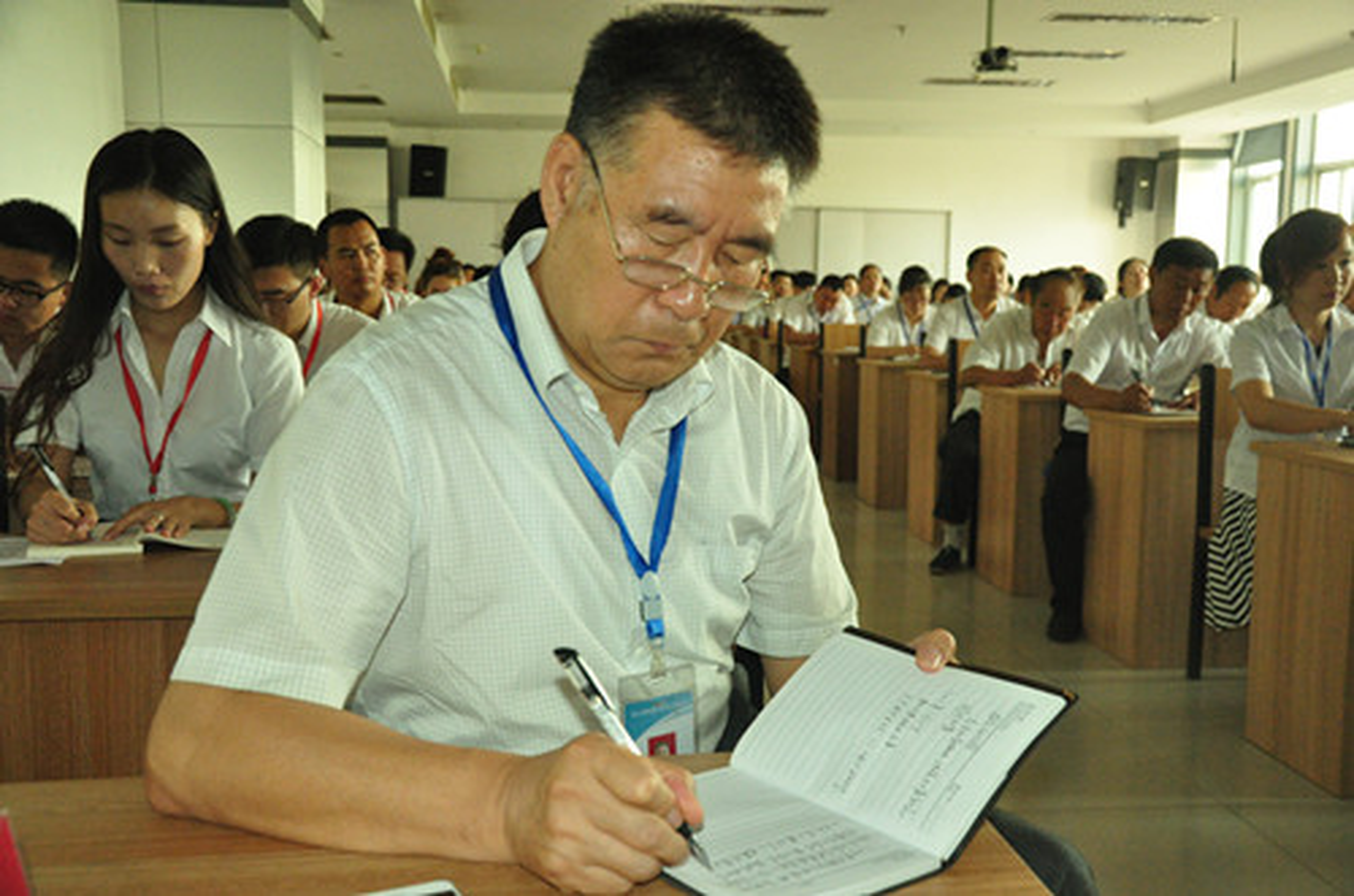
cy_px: 448
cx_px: 677
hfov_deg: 51.4
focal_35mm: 38
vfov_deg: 35.3
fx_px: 1407
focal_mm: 25
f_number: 5.6
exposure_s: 1/125
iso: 2500
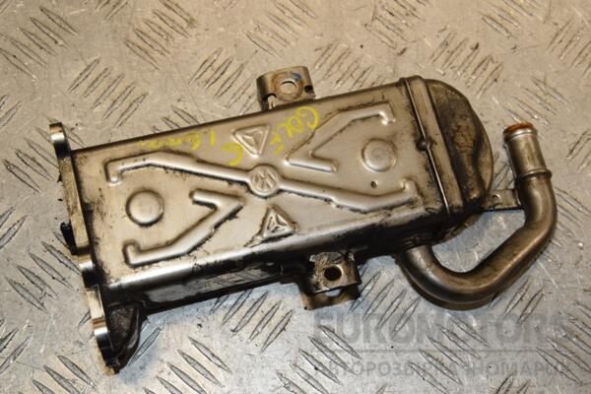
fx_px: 1034
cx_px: 296
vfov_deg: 21.6
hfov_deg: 31.9
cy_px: 197
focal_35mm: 63
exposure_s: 1/200
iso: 800
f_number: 9
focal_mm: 42
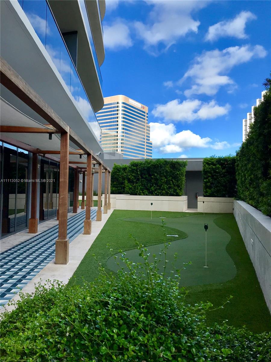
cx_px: 136
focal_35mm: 28
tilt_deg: +2.1
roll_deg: -0.2
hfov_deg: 49.7
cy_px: 181
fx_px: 292
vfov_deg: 63.4
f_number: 1.8
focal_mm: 3.99
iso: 20
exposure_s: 1/1389
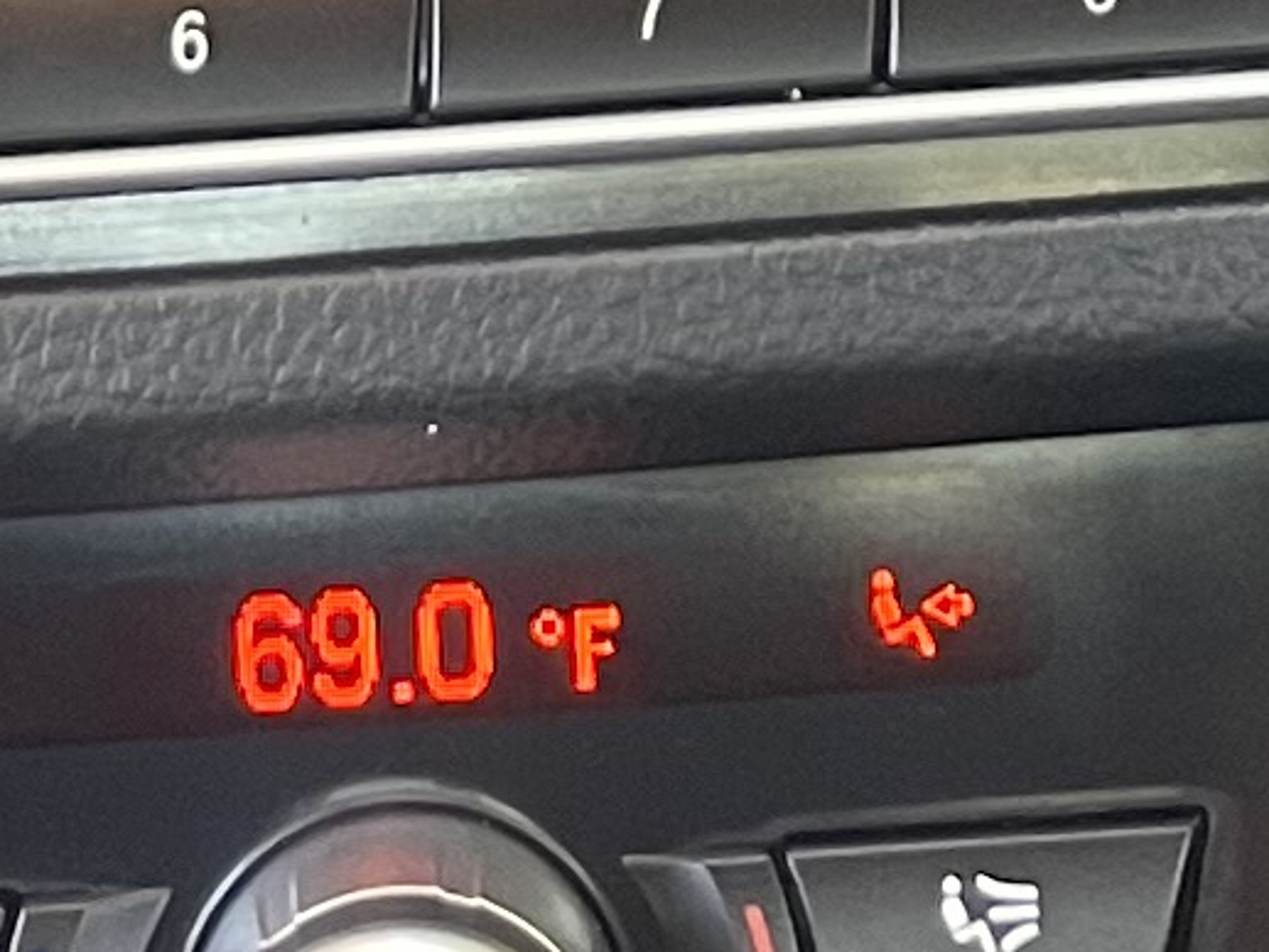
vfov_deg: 7.0
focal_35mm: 195
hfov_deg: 10.1
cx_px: 744
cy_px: -1681
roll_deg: +2.3
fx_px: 7150
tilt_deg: -18.1
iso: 160
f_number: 1.6
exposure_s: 1/47
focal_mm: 5.1
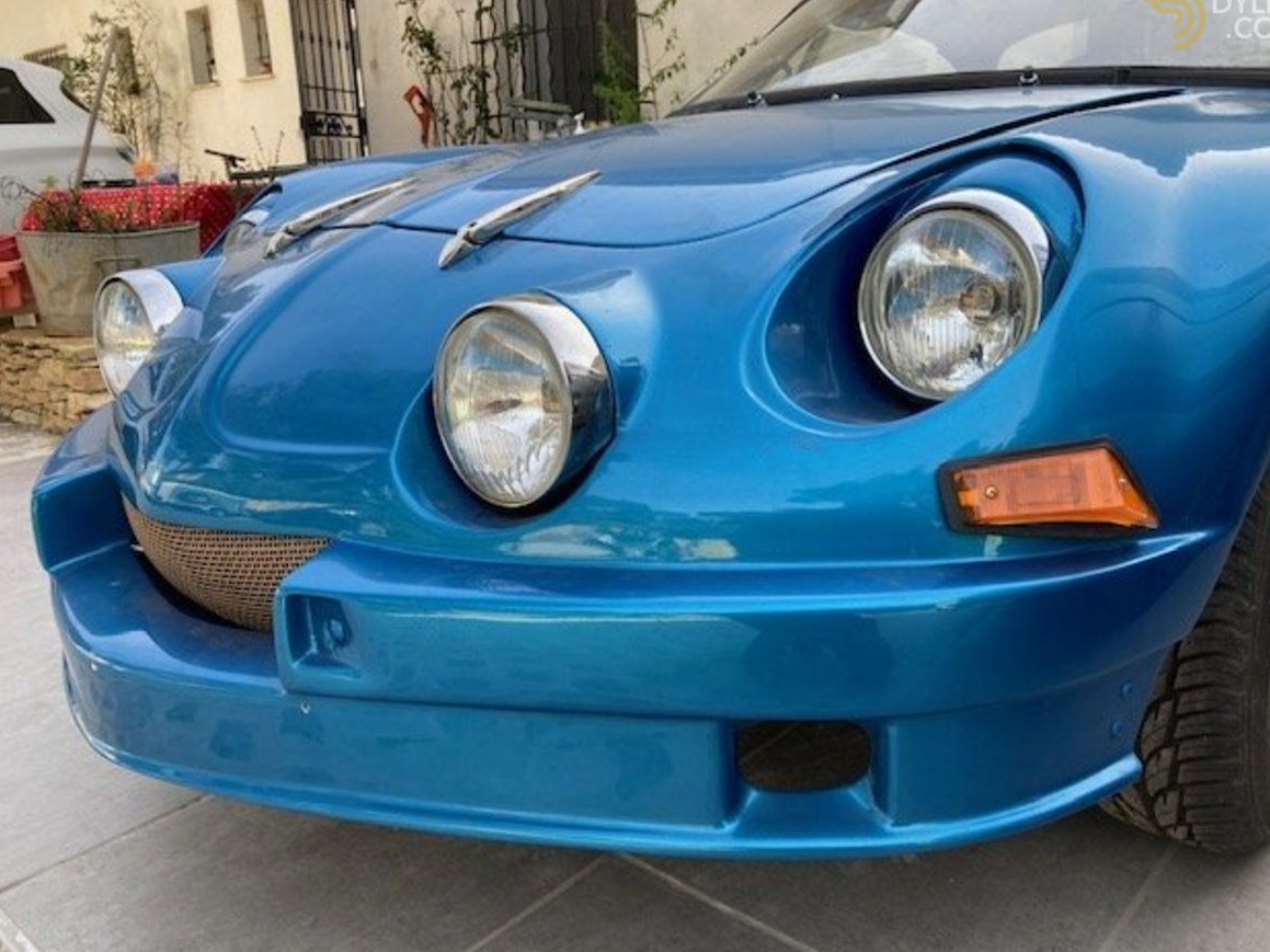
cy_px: 467
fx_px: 1064
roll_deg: +2.3
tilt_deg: -13.9
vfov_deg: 48.2
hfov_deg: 61.7
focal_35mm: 29
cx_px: 654
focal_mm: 3.99
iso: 20
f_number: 1.8
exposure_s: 1/252
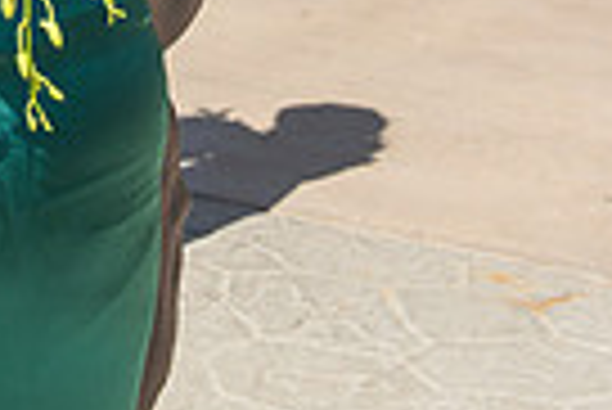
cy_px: -390
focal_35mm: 170
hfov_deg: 11.8
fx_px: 2893
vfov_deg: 7.8
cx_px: -122
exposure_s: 1/200
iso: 100
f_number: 9
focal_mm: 40
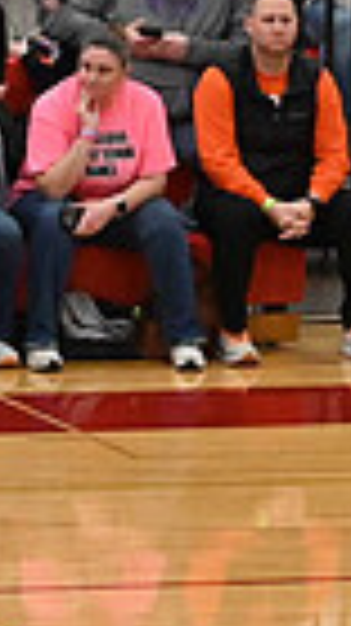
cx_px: -756
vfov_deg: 4.7
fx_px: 7608
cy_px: 511
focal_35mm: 459
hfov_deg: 2.6
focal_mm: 70
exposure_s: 1/400
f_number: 4
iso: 6400
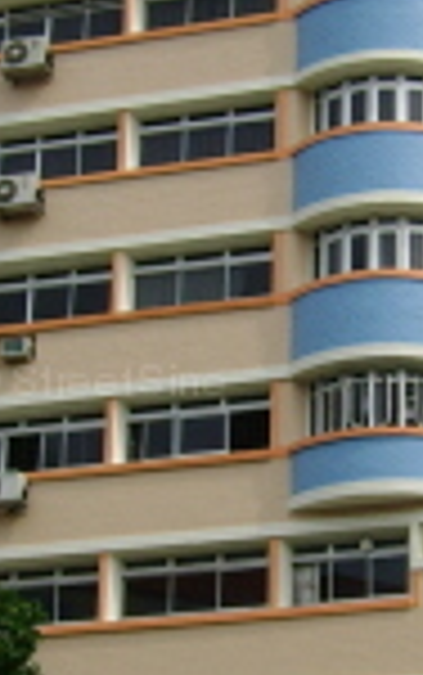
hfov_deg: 9.6
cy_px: 387
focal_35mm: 136
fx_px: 2504
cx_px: 302
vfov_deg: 15.3
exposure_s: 1/594
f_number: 5.8
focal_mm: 5.95
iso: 50
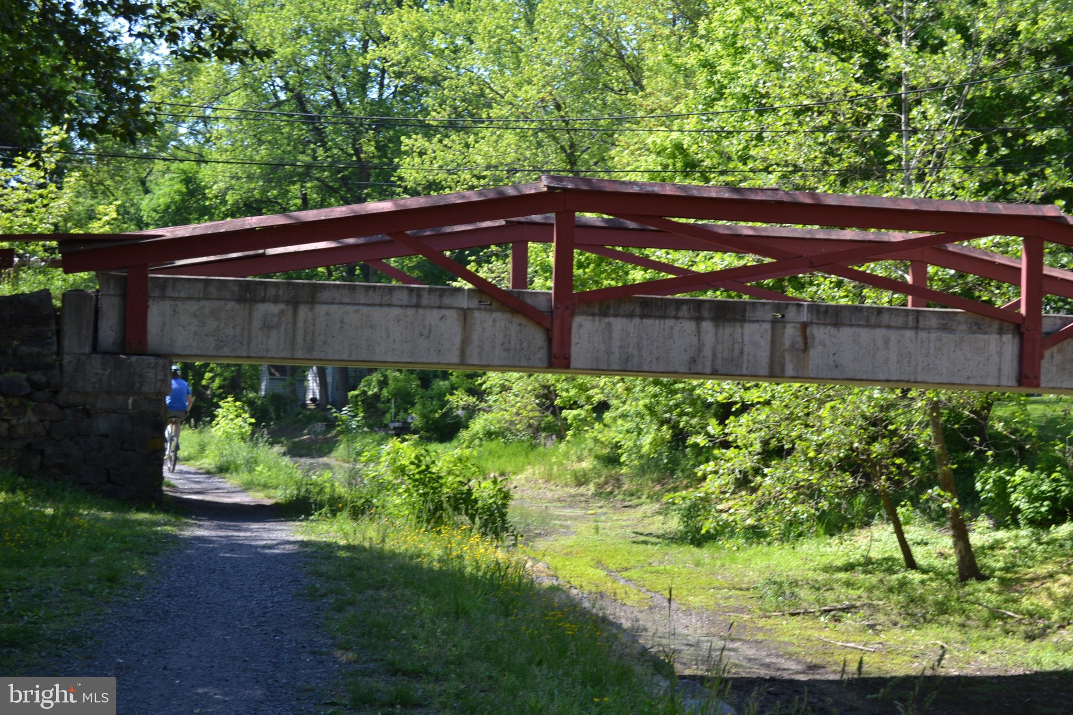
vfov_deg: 26.5
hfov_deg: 38.9
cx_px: 536
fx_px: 1520
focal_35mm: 51
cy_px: 358
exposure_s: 1/125
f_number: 5.6
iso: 100
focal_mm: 34
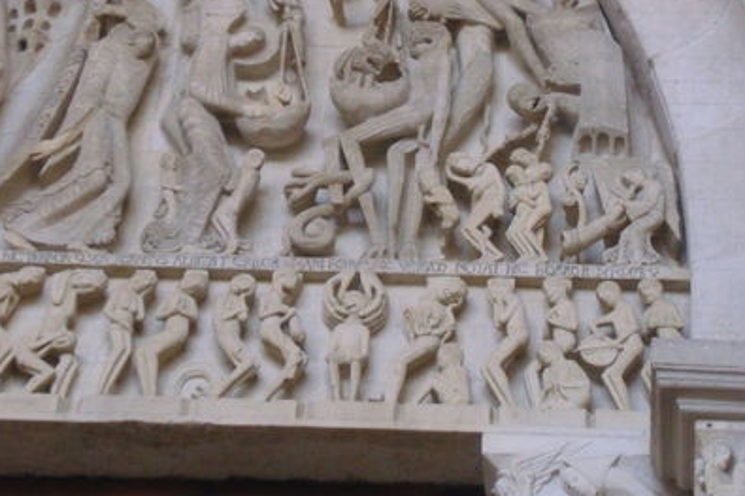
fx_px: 2441
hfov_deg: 17.4
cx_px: 370
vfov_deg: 11.6
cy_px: 224
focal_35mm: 118
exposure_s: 1/100
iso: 400
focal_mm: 18.6
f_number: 5.9
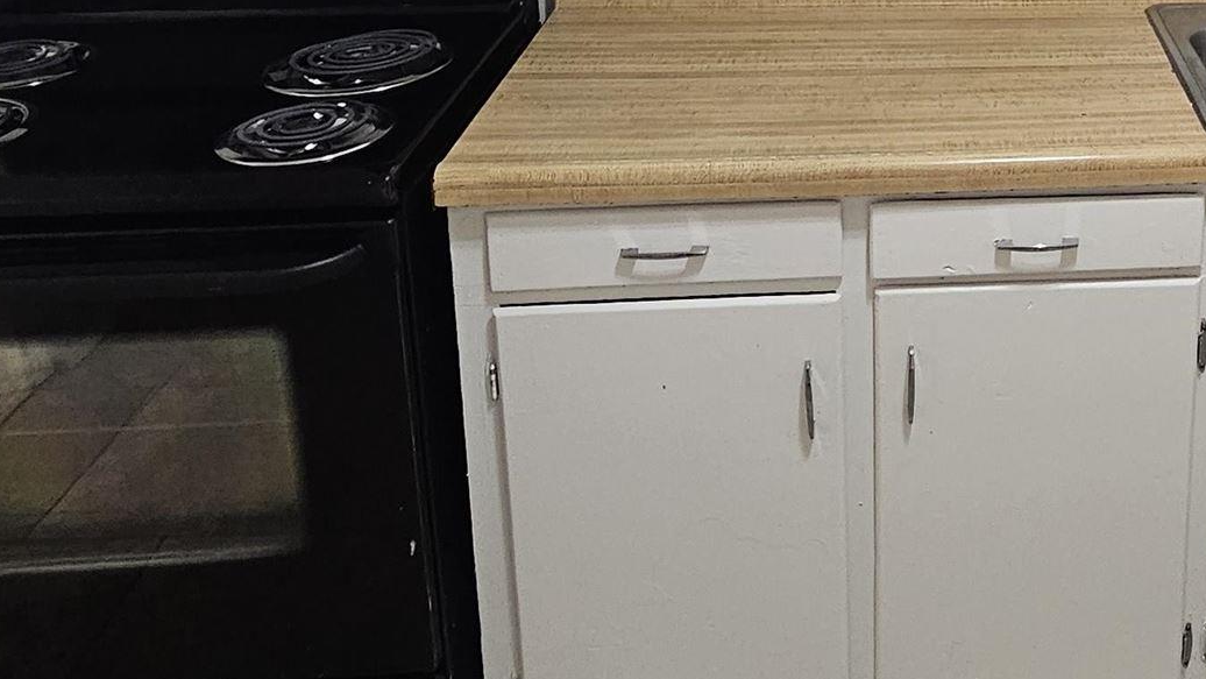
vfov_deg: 25.5
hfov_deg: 44.0
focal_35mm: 42
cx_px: 1087
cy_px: -133
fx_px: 1343
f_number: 2.2
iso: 200
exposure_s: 1/77
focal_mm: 2.2
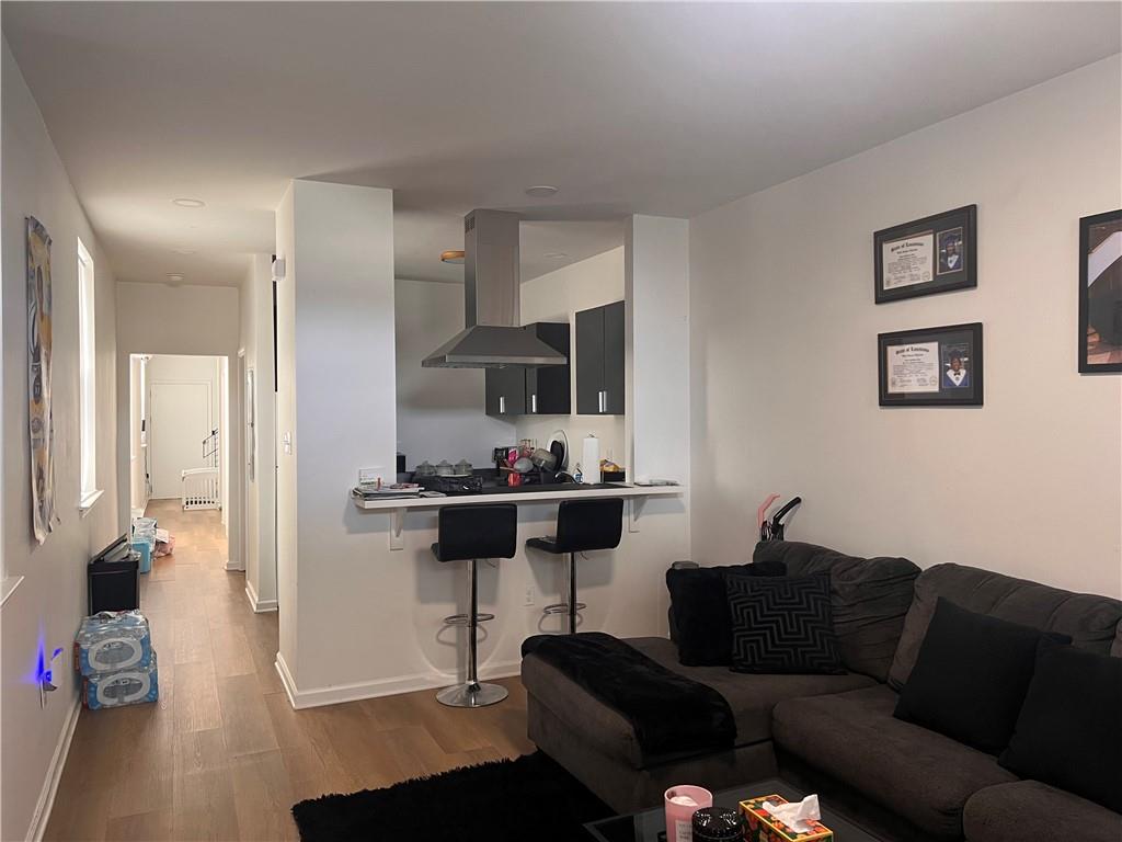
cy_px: 421
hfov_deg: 67.3
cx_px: 561
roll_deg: -0.1
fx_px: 843
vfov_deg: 53.1
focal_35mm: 26
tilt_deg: -0.6
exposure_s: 1/60
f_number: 1.5
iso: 250
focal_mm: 5.7
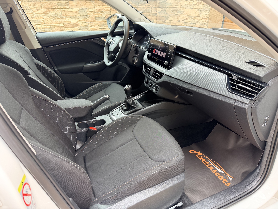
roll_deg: +0.3
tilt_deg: -27.8
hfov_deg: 71.6
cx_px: 139
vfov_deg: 56.8
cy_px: 104
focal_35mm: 24
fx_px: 193
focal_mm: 6.76
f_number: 1.78
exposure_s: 1/205
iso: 125
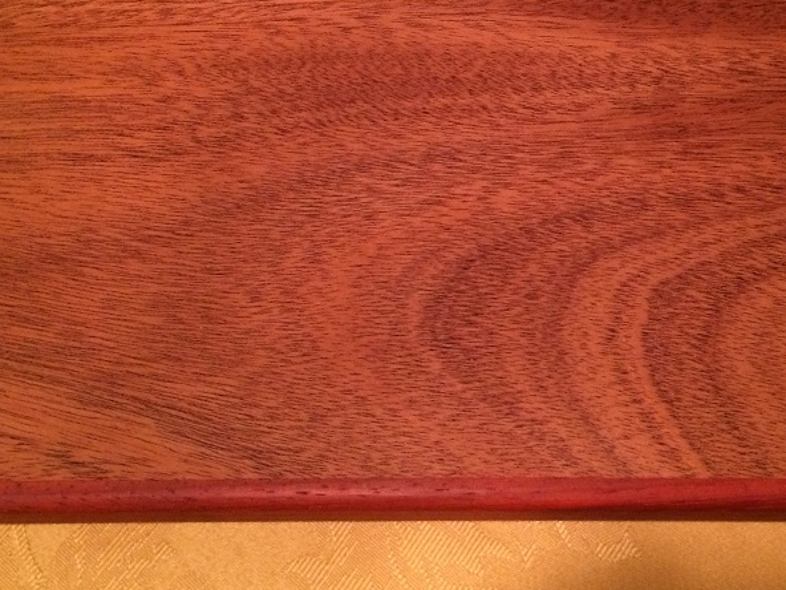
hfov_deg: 38.8
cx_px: 463
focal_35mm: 49
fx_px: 1113
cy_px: 151
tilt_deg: -65.2
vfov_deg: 29.2
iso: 250
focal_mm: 4.15
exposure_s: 1/30
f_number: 2.2
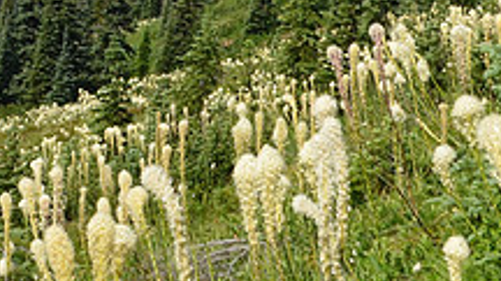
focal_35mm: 76
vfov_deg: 14.8
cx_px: 438
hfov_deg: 27.0
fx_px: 1009
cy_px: -128
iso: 400
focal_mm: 18
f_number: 6.3
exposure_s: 1/1600
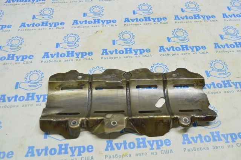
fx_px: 231
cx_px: 120
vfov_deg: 38.3
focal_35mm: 34
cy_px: 80
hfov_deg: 55.2
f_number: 5.6
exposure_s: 1/20
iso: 400
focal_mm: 23
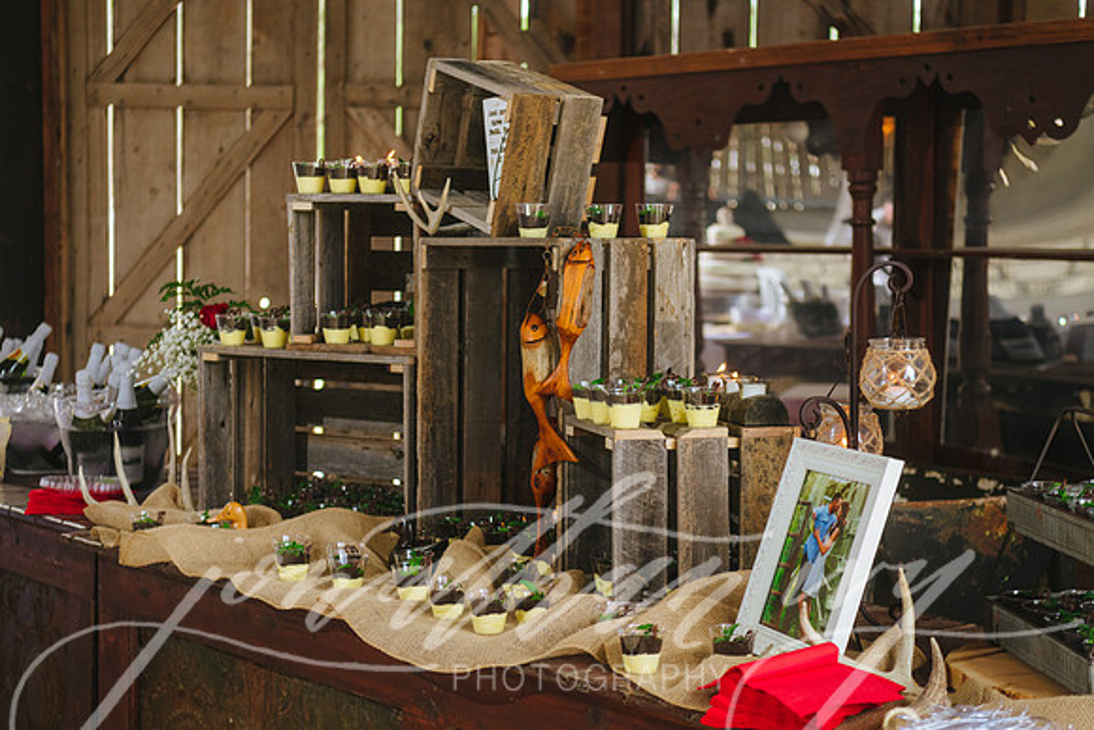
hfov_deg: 31.0
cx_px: 547
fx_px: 1976
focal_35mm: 65
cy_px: 365
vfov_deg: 20.9
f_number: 3.5
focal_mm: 65
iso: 800
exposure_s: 1/250
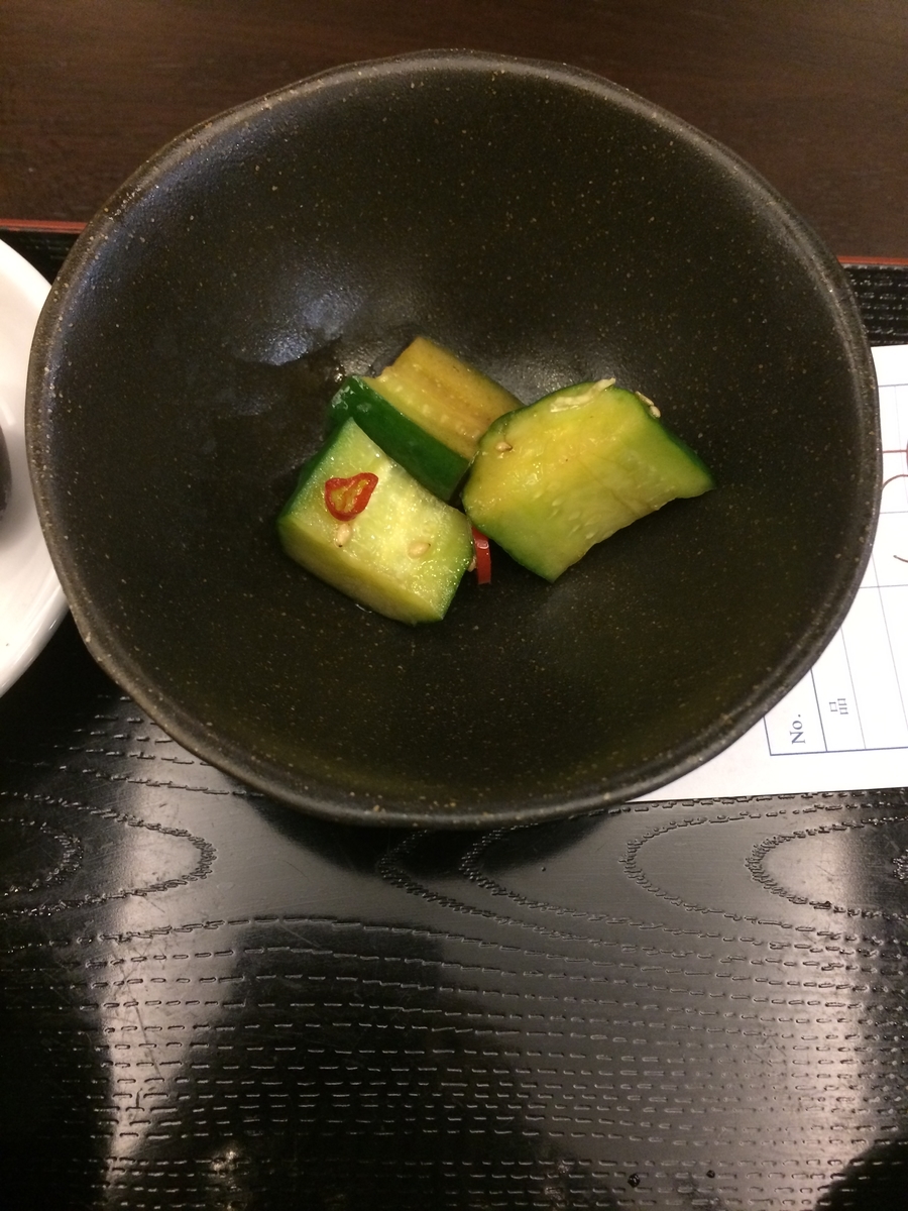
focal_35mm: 29
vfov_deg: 61.7
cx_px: 454
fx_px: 1014
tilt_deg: -73.0
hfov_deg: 48.2
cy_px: 606
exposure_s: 1/17
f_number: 2.2
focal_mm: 4.15
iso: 250
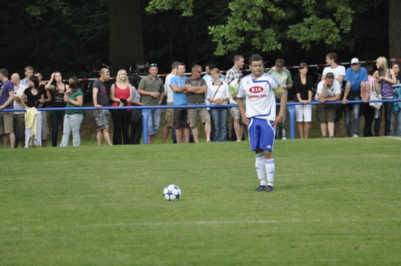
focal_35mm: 450
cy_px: 133
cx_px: 200
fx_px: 5006
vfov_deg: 3.0
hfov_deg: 4.6
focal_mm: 300
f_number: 5.6
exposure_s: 1/320
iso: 400
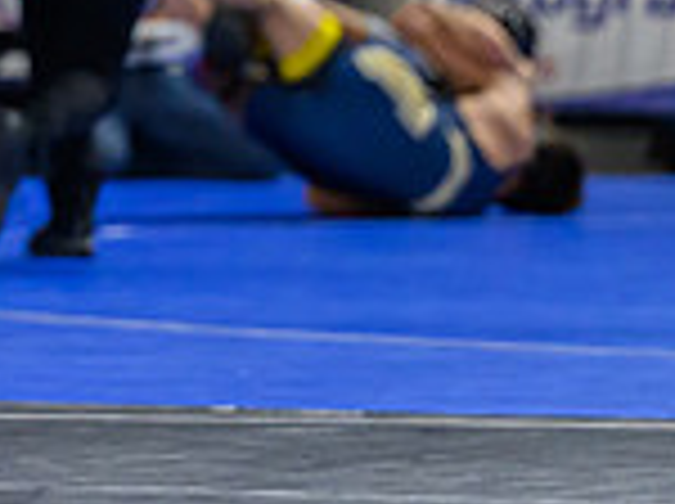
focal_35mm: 466
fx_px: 9072
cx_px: -382
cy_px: -313
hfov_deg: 4.2
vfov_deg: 3.2
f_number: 2.8
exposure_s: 1/800
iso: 3200
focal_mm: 104
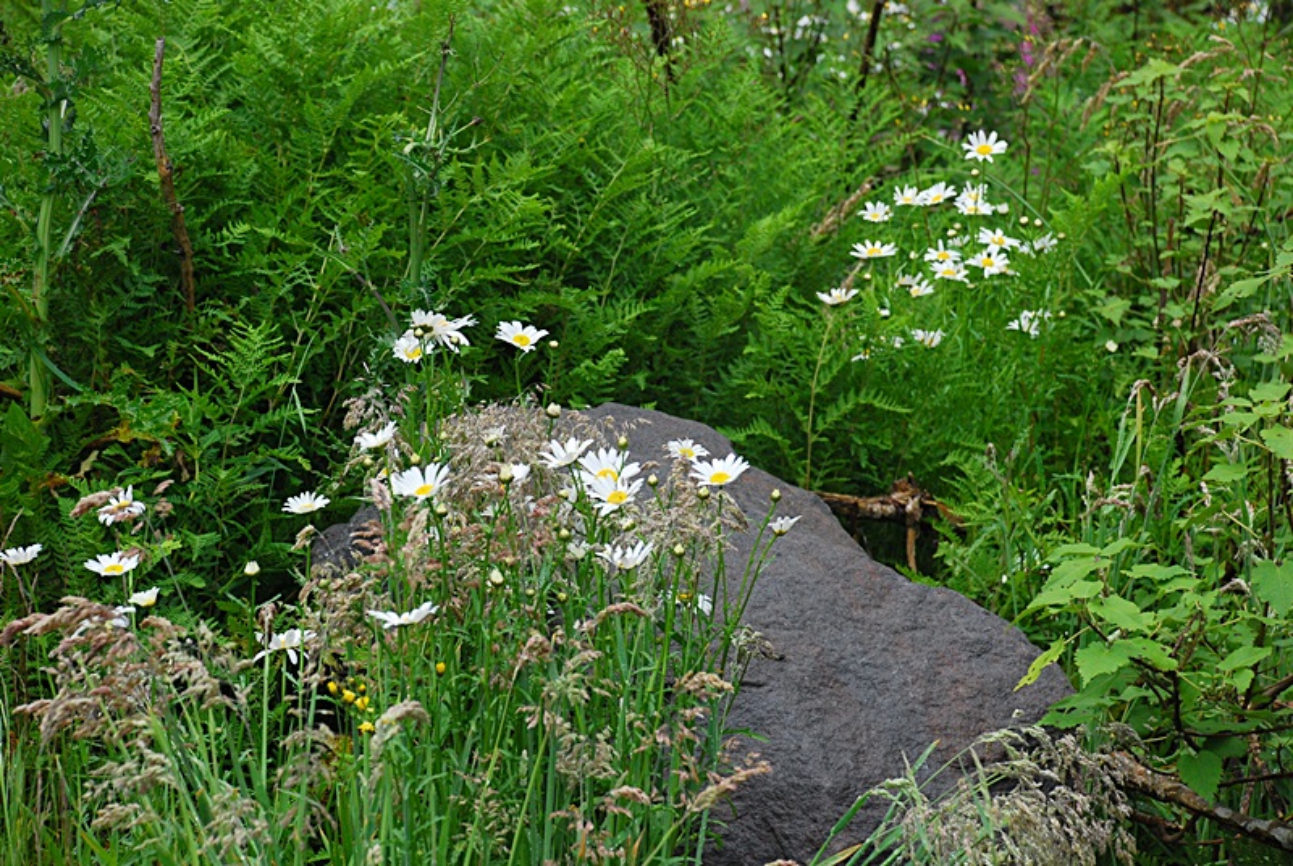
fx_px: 4047
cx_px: 646
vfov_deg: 12.2
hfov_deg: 18.2
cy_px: 433
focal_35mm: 112
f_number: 6.3
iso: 400
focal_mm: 75
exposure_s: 1/40
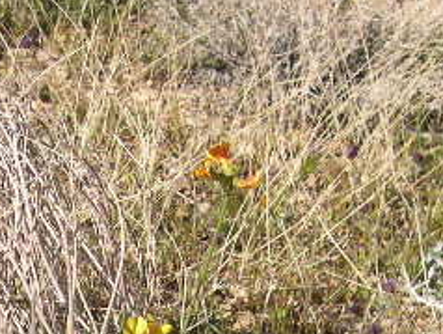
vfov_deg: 14.2
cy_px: 383
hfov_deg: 18.6
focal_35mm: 102
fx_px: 1307
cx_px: -30
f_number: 7.6
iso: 100
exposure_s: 1/215
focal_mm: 8
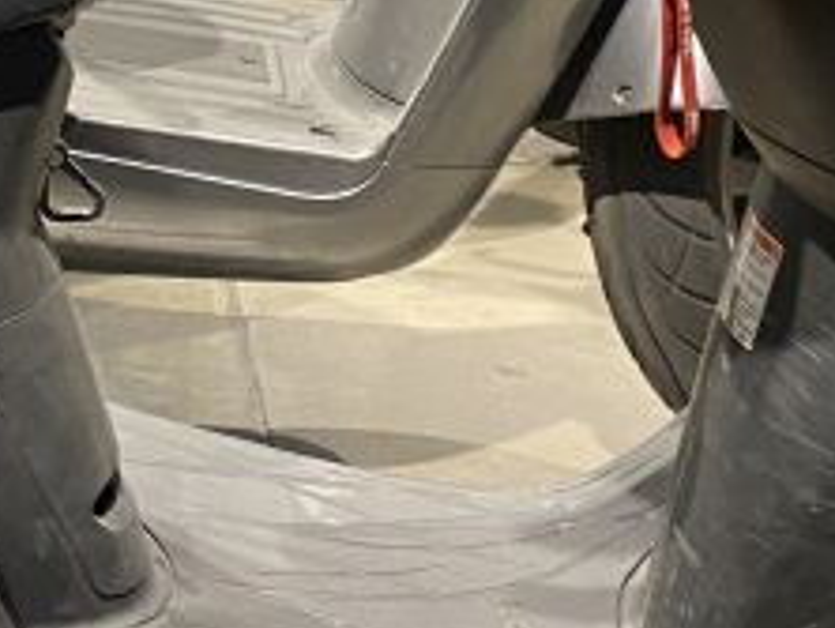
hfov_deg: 15.2
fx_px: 2994
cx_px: -199
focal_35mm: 124
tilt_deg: -12.0
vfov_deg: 11.8
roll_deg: +1.2
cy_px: -73
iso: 200
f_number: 1.8
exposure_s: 1/50
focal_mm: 4.25
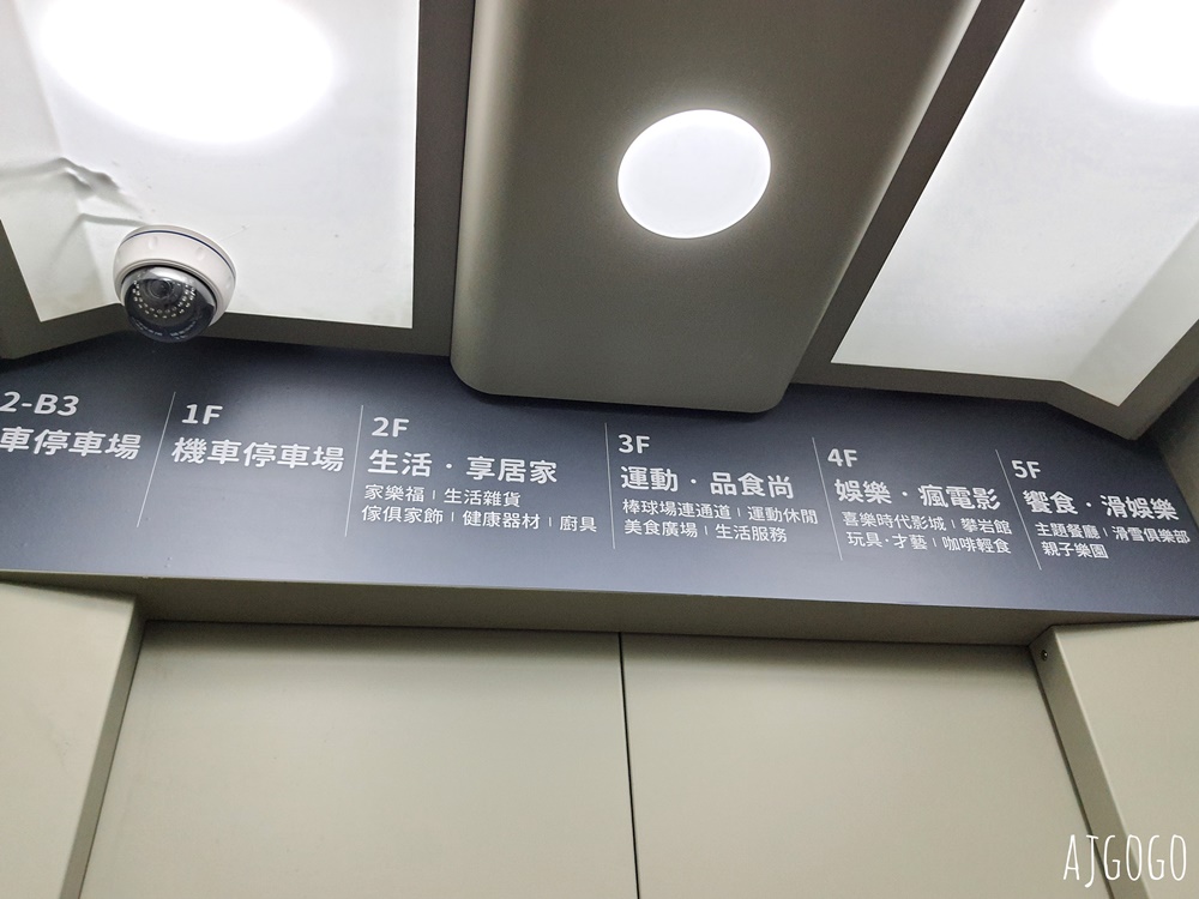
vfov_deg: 53.1
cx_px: 600
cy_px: 450
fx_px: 901
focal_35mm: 26
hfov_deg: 67.3
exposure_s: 1/120
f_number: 1.7
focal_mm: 4.32
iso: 320
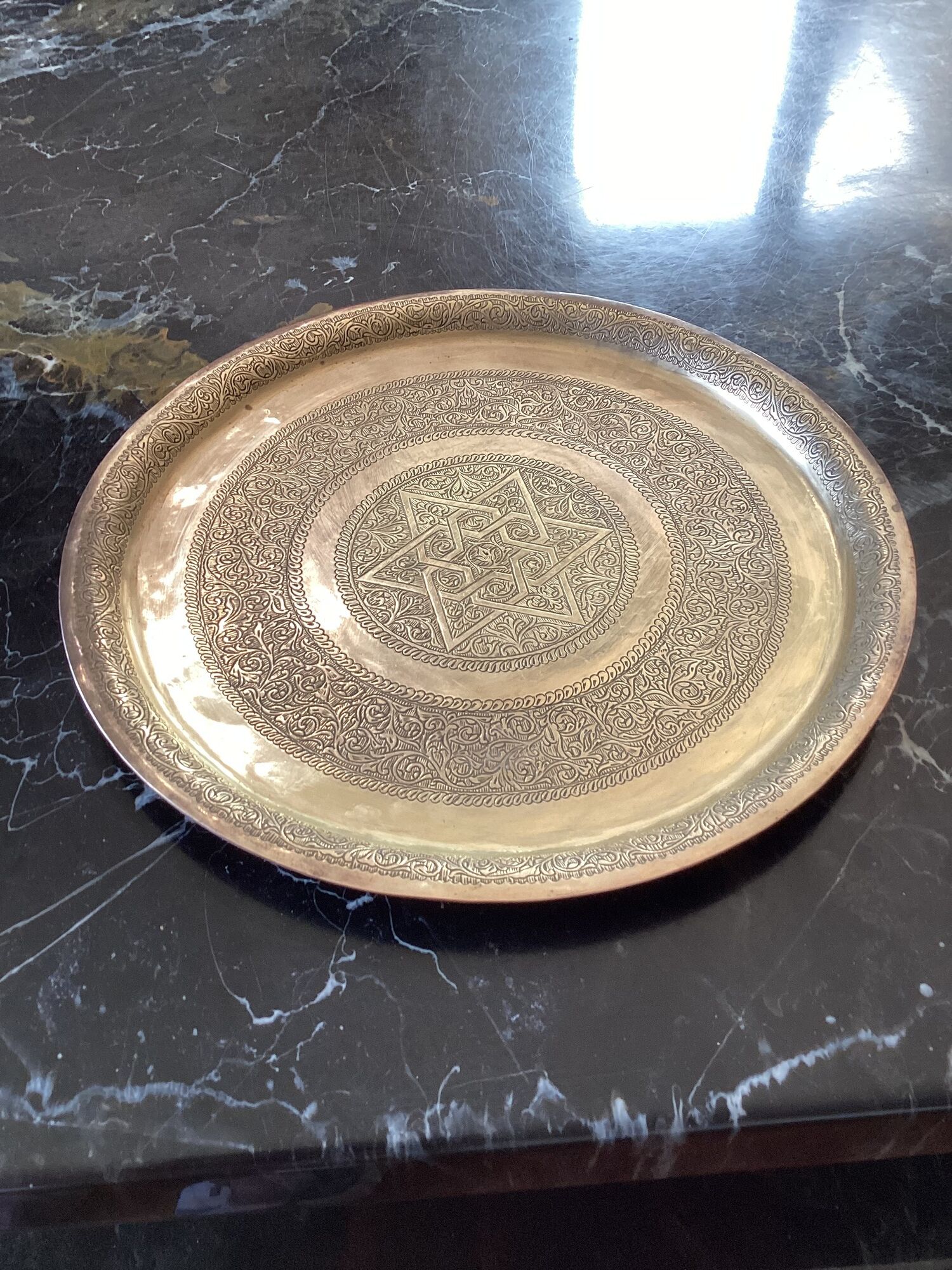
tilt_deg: -48.9
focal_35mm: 31
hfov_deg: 45.4
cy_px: 635
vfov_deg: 58.4
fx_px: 1137
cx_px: 476
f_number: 2.4
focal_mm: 3.3
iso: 80
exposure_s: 1/60
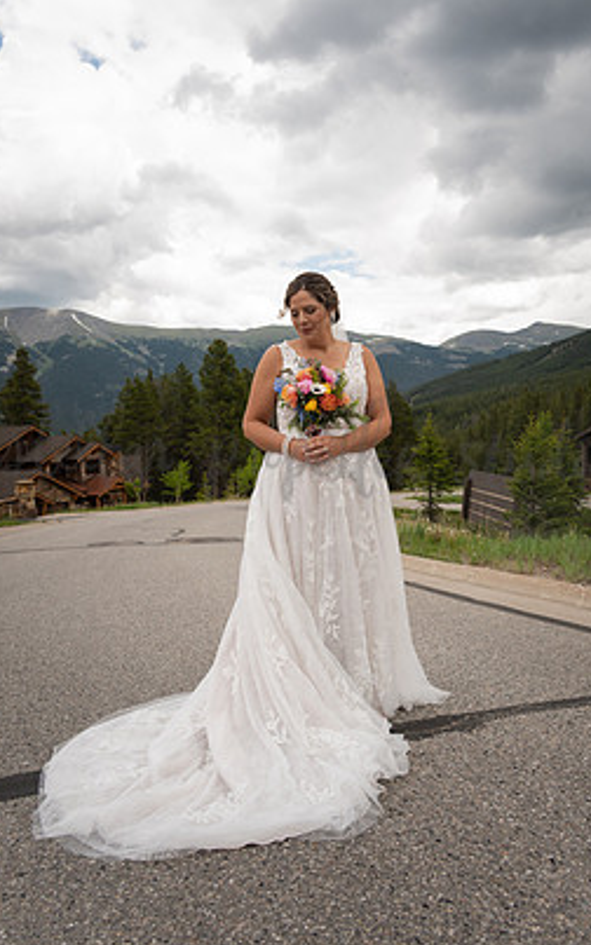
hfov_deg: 43.1
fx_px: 747
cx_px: 315
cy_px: 450
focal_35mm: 29
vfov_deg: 64.6
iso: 200
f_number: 4.2
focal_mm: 25.5
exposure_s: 1/800
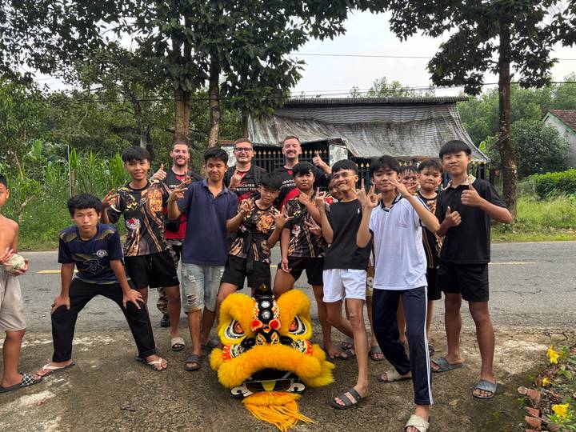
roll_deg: +0.7
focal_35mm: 26
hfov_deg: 67.3
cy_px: 216
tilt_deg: -4.2
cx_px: 288
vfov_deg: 53.1
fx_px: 433
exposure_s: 1/60
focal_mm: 5.96
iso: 200
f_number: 1.6
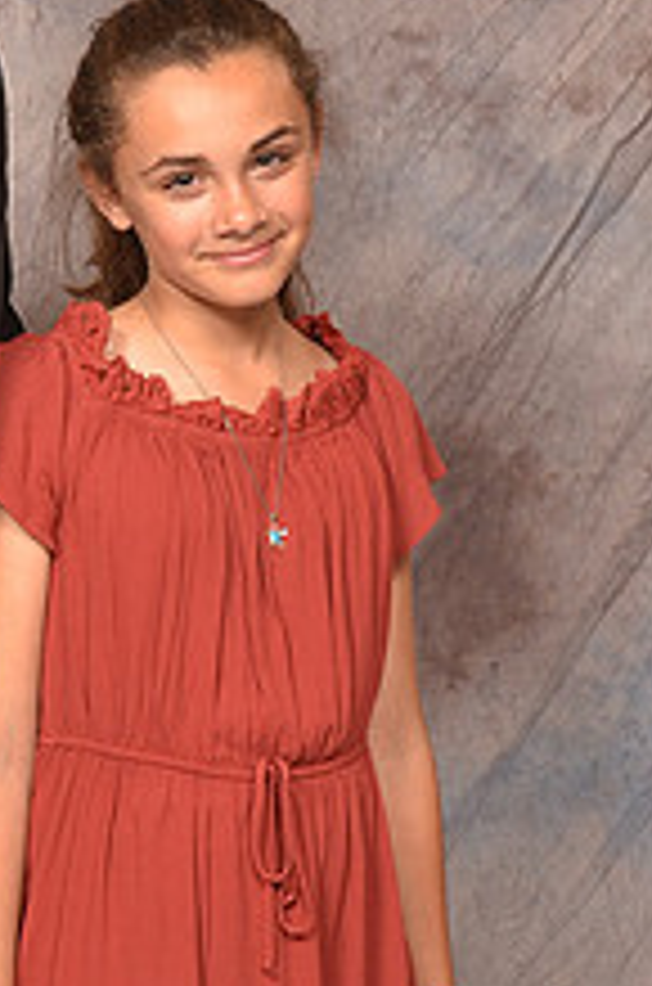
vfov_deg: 17.2
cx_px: -67
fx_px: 3248
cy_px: 518
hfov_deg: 11.3
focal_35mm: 119
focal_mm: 30
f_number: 5.6
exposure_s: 1/60
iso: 200
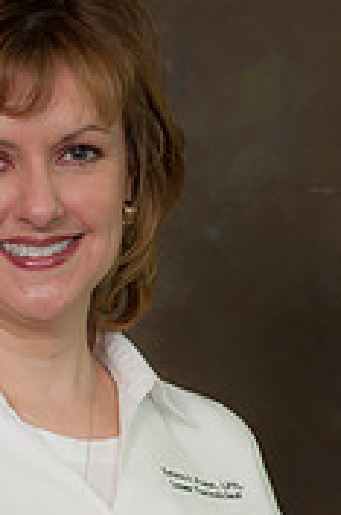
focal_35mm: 280
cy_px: 454
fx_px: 4002
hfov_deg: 4.9
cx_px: 86
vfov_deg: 7.4
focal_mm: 110
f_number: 8
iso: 400
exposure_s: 1/100
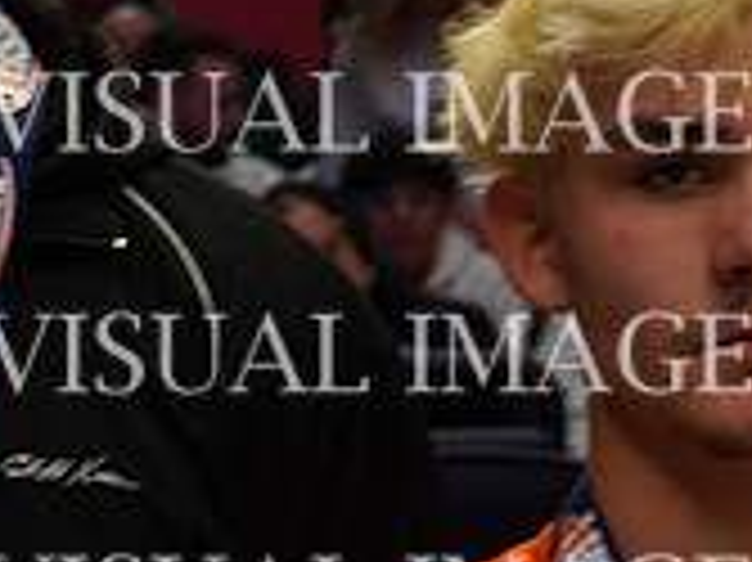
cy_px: 958
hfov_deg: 6.7
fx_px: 6419
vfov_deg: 5.0
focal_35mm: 296
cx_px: 759
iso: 800
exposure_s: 1/80
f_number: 8
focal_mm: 59
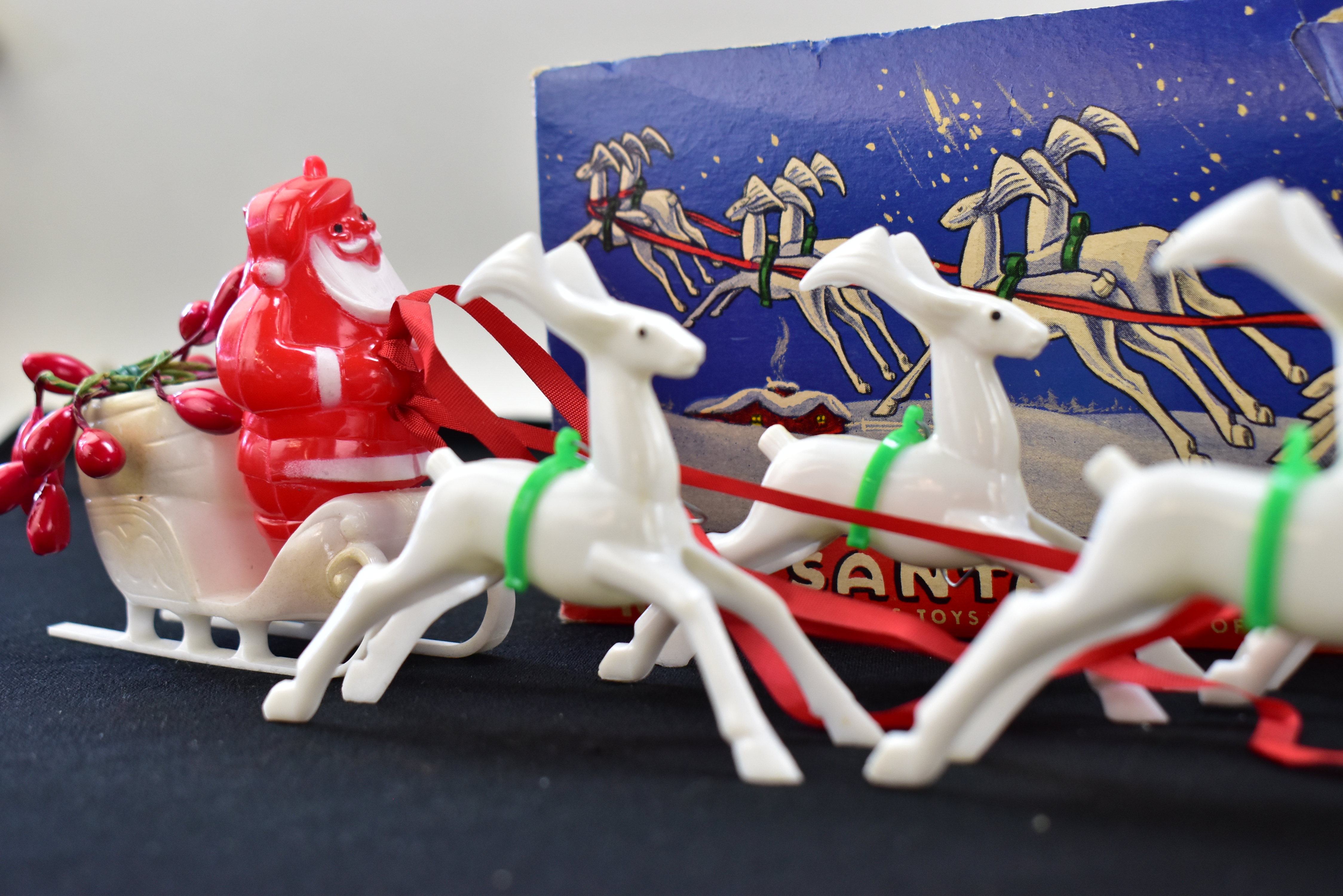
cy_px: 448
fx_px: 2127
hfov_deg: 35.0
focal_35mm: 57
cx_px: 672
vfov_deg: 23.8
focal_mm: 38
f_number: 6.3
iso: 800
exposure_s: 1/60
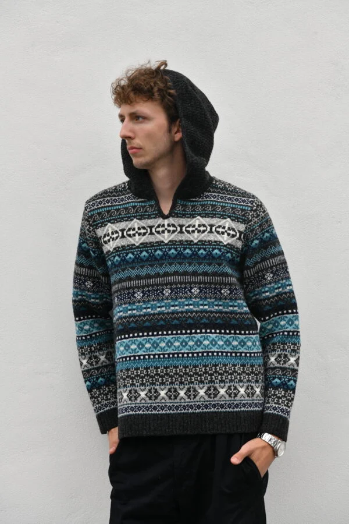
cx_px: 174
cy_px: 262
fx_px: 1018
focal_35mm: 70
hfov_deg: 19.5
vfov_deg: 28.8
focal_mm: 70
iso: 1600
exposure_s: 1/500
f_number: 11
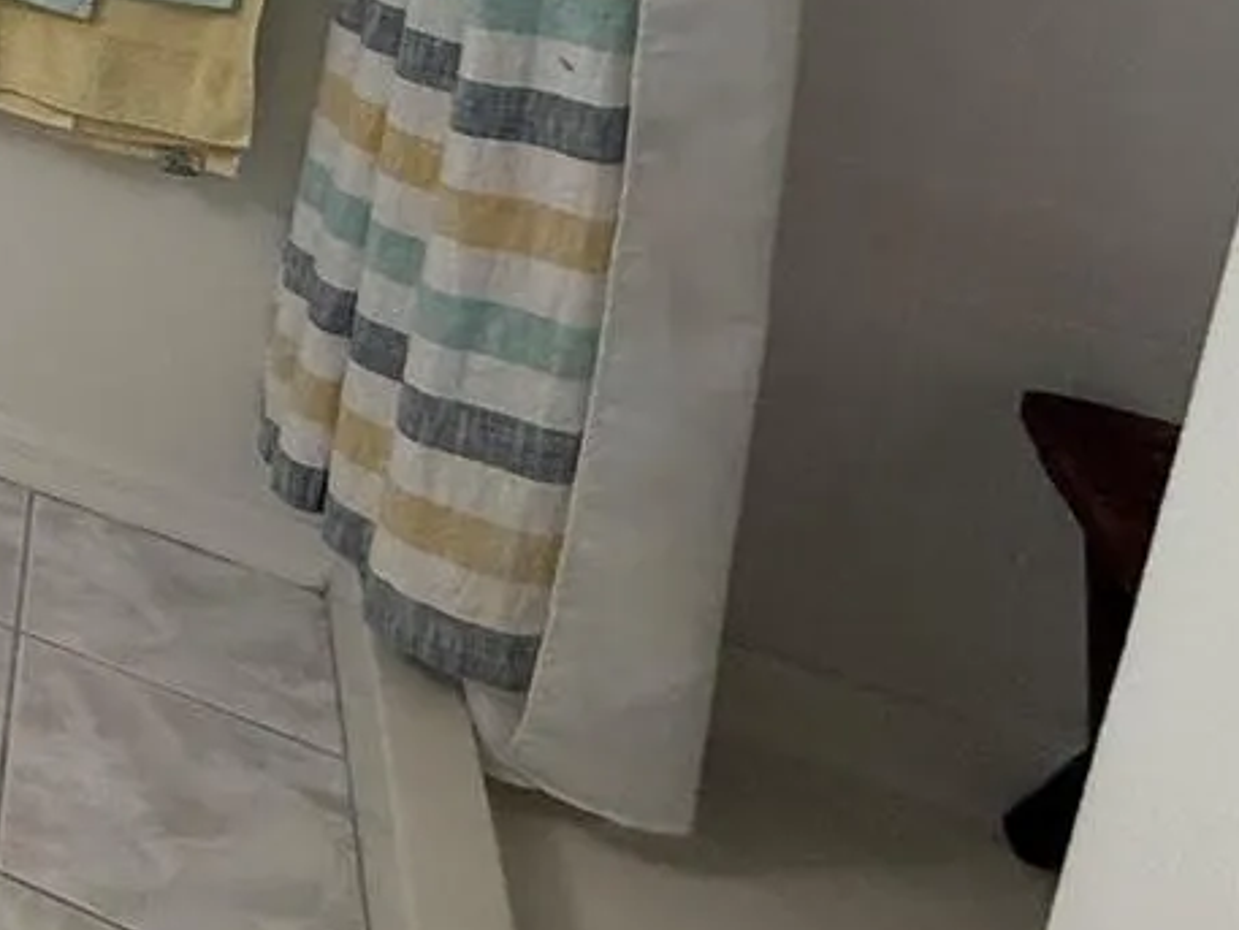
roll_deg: -1.3
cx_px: -919
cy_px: -450
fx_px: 1754
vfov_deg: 23.8
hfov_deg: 23.2
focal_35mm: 49
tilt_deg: -10.0
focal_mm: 2.22
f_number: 2.2
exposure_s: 1/120
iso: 200
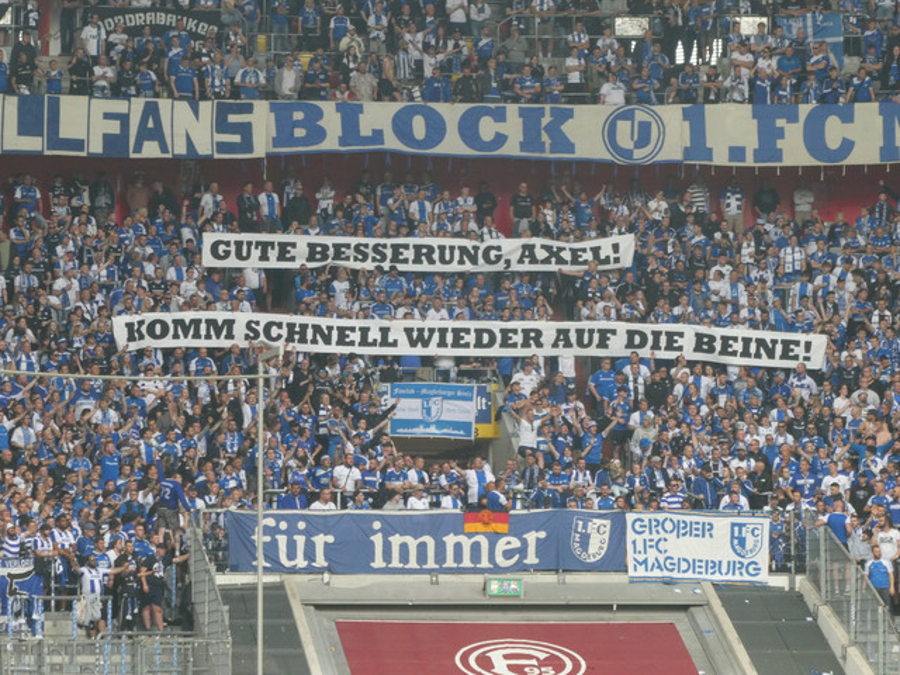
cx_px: 450
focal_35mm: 214
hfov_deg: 9.2
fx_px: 5564
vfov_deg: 6.9
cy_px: 338
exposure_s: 1/80
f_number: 5.6
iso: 320
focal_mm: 38.4
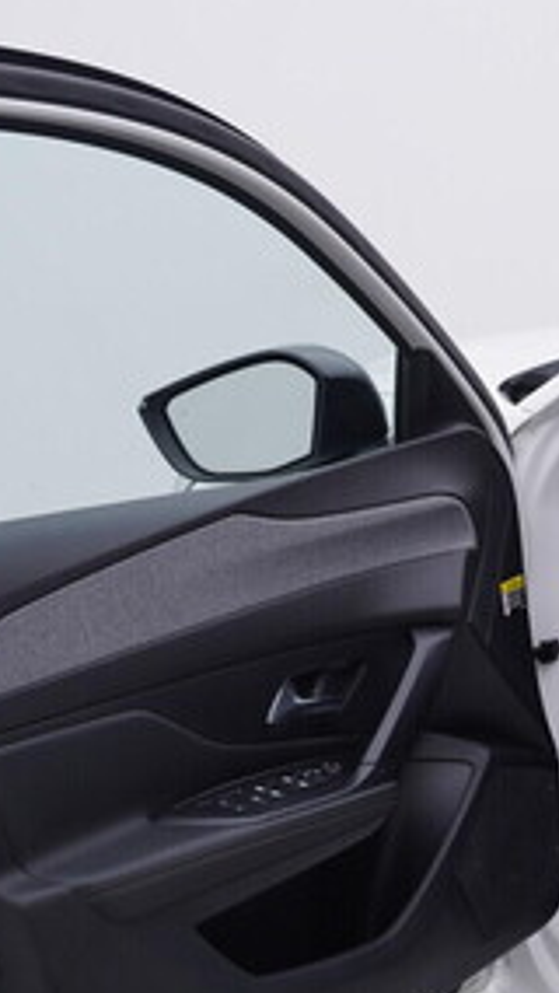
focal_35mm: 73
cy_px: 621
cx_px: 576
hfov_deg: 16.2
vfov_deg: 28.8
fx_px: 1921
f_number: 4
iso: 125
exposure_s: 1/80
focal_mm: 24
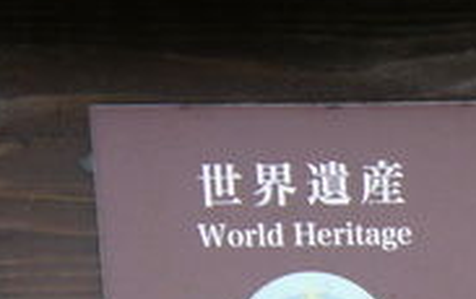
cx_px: 802
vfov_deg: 5.0
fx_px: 3352
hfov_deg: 7.9
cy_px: 686
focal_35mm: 258
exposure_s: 1/60
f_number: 4.5
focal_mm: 38
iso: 640
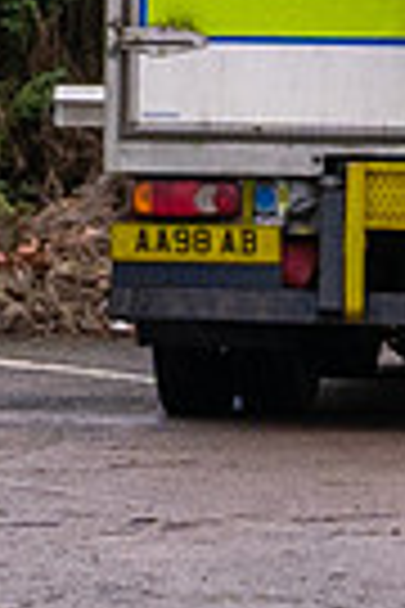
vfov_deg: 4.3
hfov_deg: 2.9
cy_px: -105
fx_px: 8015
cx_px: 439
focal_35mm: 475
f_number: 3.2
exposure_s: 1/125
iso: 200
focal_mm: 17.2
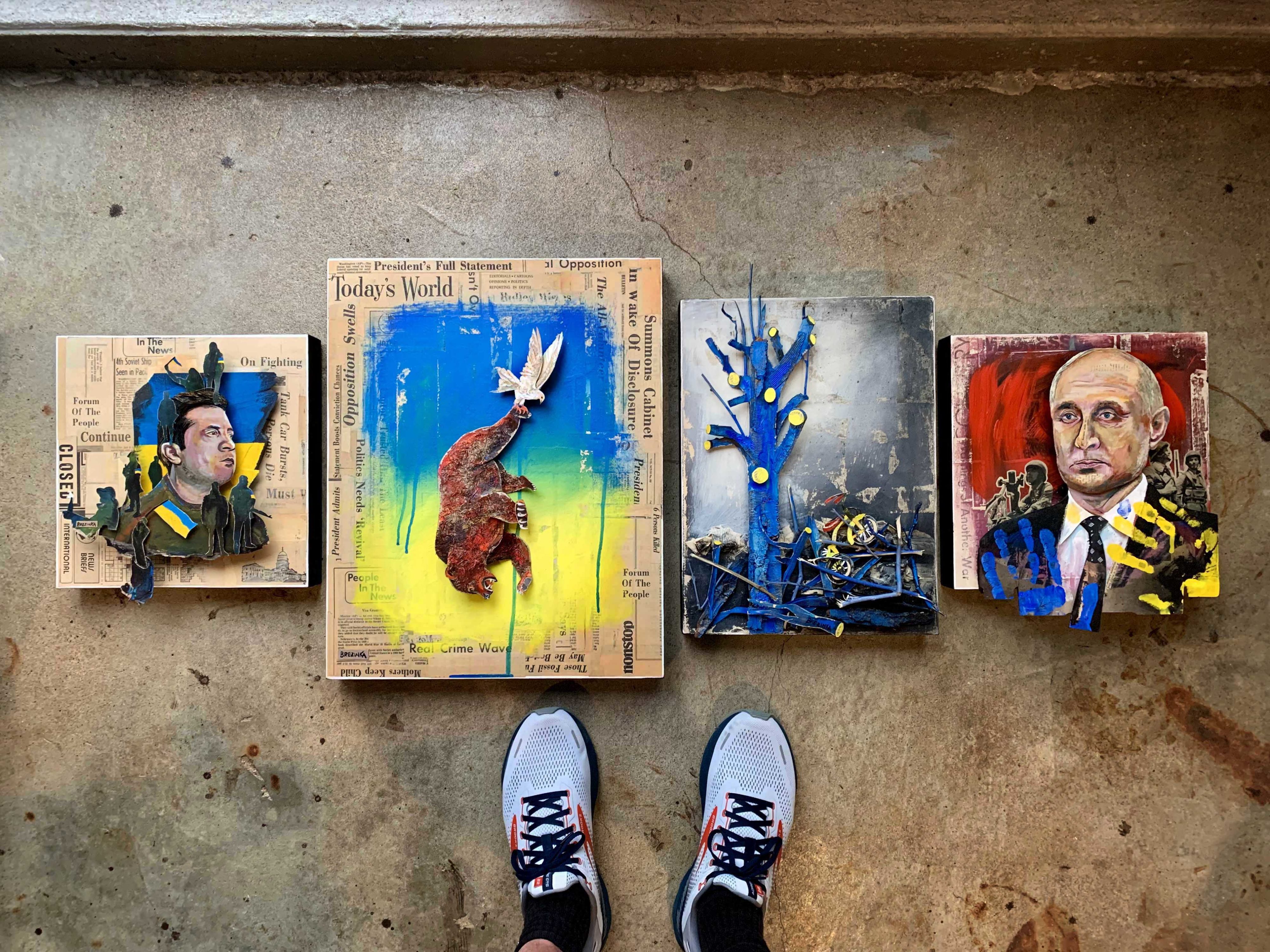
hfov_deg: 67.3
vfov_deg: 53.1
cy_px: 476
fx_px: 954
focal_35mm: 26
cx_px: 635
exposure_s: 1/60
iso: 250
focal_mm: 4.25
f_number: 1.8
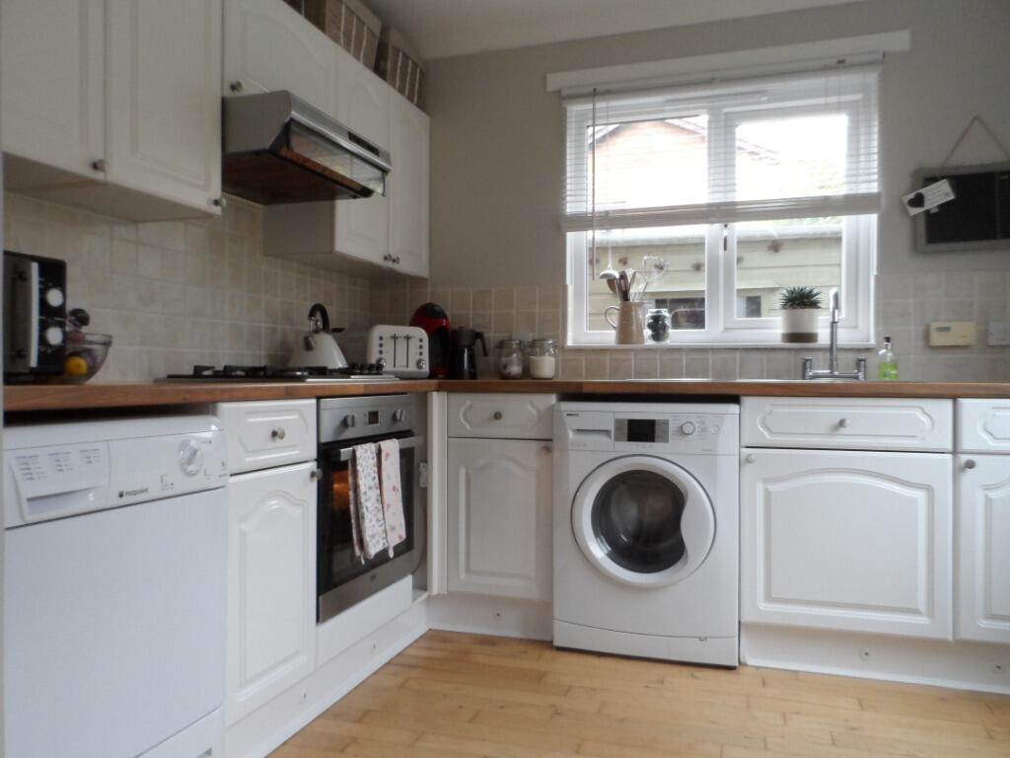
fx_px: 700
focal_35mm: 24
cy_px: 379
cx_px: 505
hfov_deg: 71.6
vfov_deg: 56.8
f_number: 3.2
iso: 240
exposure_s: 1/30
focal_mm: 4
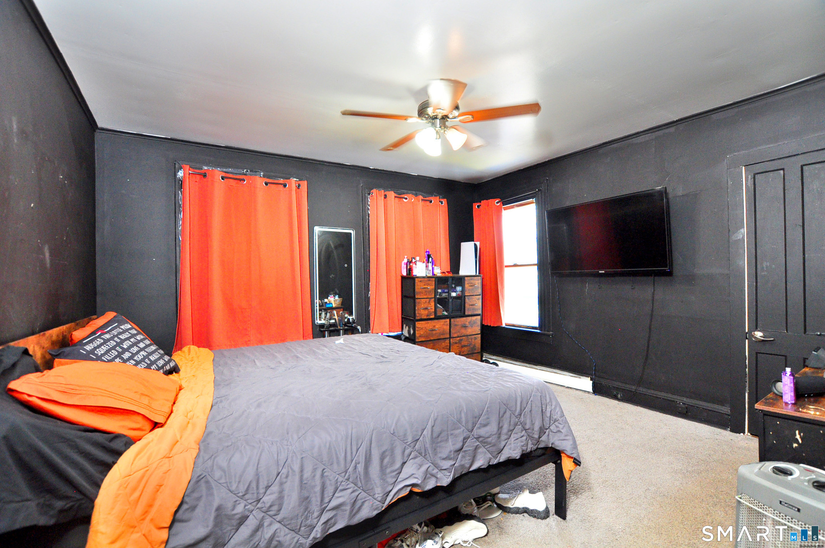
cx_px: 412
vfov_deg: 77.2
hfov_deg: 100.5
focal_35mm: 15
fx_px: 343
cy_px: 274
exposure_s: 1/80
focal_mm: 10
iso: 1000
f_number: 5
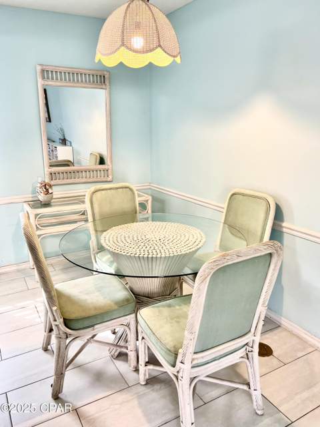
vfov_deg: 67.3
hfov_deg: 53.1
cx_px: 160
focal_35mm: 26
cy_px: 214
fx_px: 320
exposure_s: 1/60
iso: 64
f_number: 1.5
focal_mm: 5.7
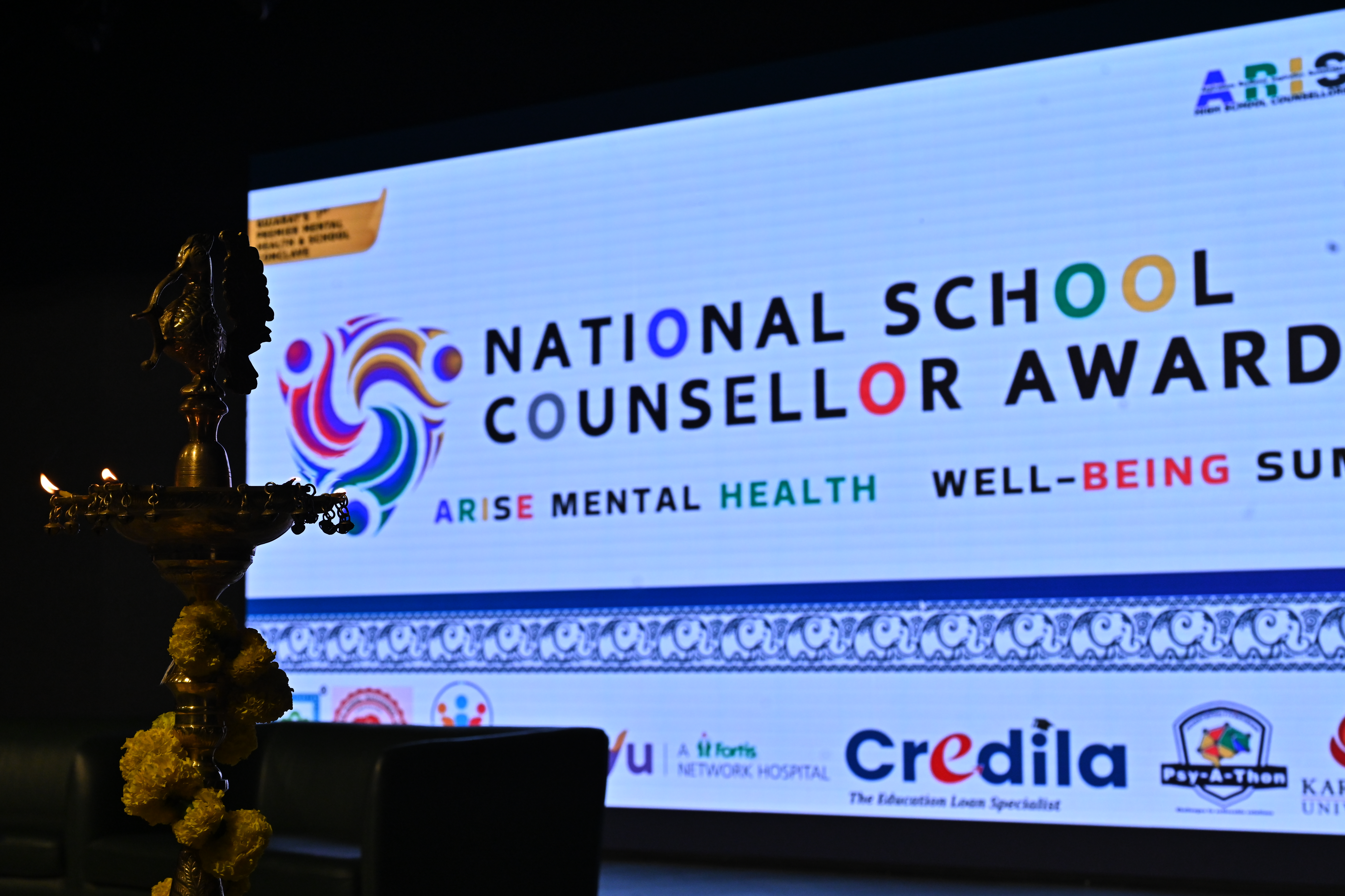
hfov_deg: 31.9
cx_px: 672
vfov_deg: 21.6
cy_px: 448
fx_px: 2354
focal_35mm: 63
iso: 1600
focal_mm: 63
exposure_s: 1/250
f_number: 9
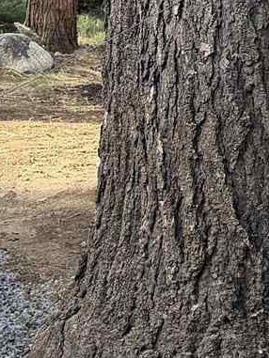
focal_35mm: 145
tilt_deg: +1.4
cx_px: 216
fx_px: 1502
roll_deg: +1.4
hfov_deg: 10.2
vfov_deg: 13.5
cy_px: 44
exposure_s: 1/330
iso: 80
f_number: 1.78
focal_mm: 6.76
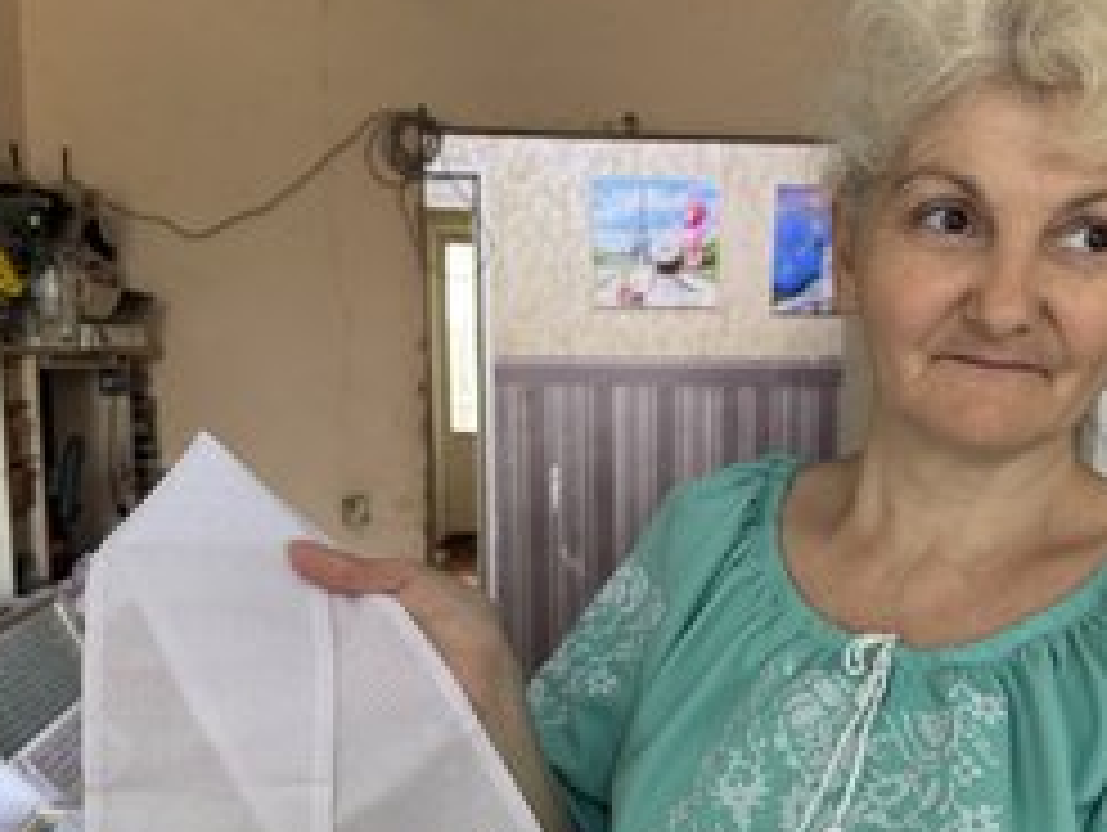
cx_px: 652
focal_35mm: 39
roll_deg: +0.6
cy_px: 562
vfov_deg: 36.5
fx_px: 1248
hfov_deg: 47.6
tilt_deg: -8.3
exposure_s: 1/60
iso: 320
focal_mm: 6.76
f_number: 1.78
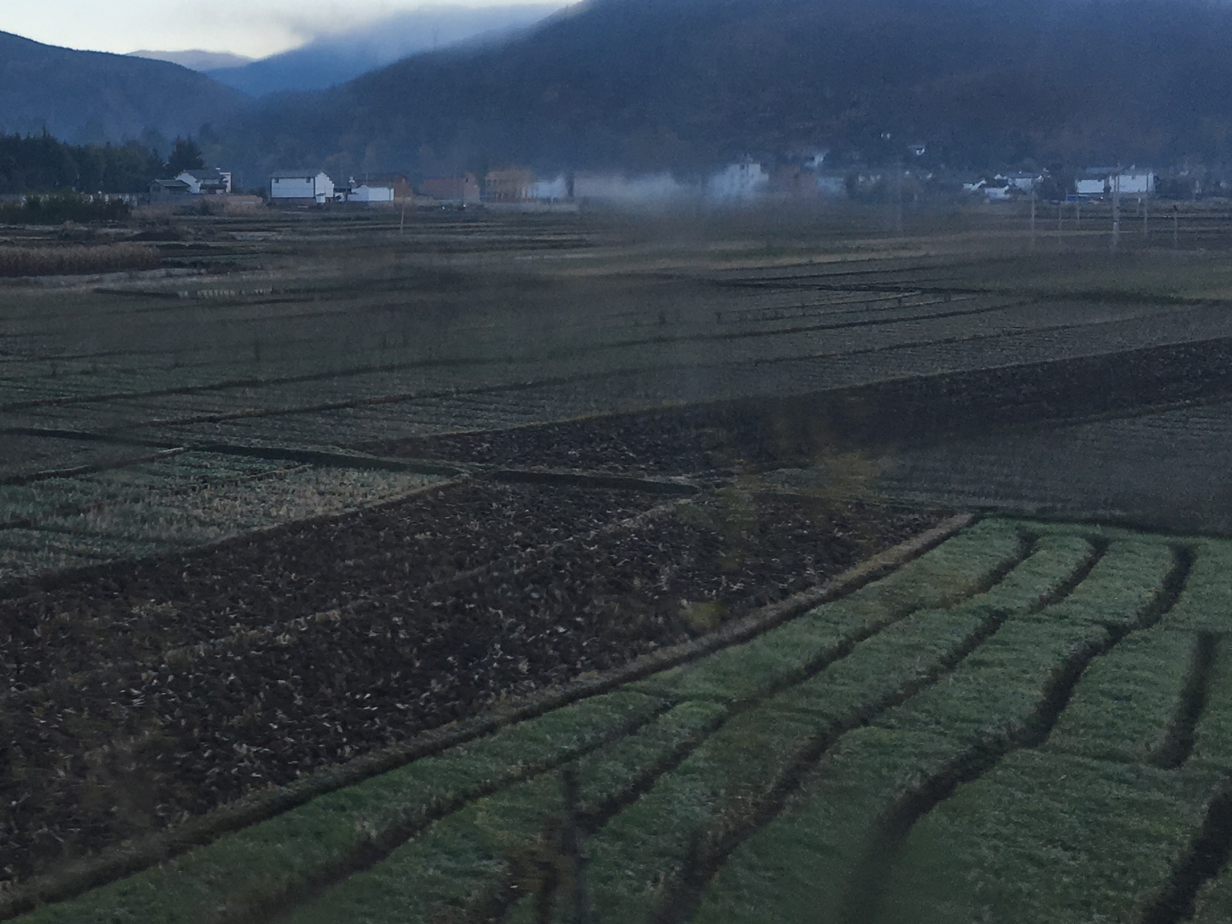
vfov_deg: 23.2
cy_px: 371
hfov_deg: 29.3
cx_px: 100
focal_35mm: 63
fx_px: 2242
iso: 25
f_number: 2.2
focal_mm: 4.15
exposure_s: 1/359
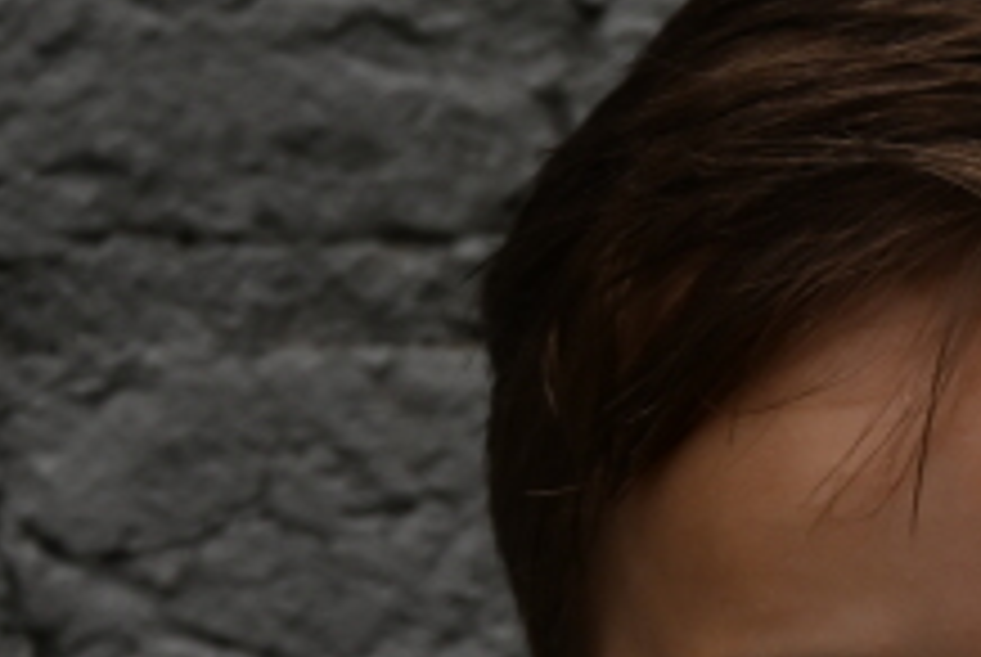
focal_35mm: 531
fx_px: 14489
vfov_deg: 2.6
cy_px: 1064
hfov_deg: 3.9
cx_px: 1170
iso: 400
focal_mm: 145
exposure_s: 1/500
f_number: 6.3
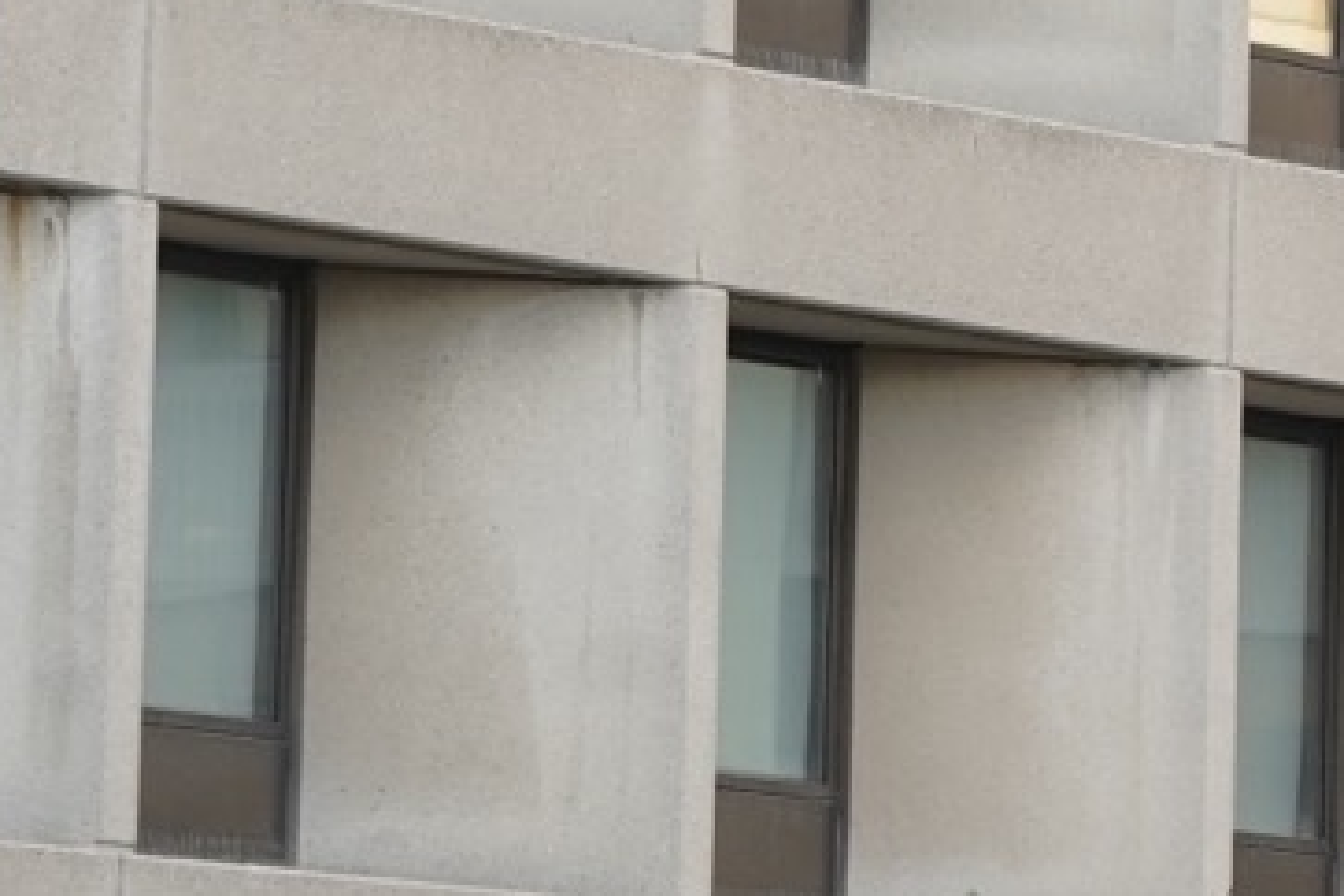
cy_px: -96
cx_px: 2681
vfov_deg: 4.1
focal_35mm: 331
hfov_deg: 6.1
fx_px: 12356
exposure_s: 1/20
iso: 400
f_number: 11
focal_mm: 50
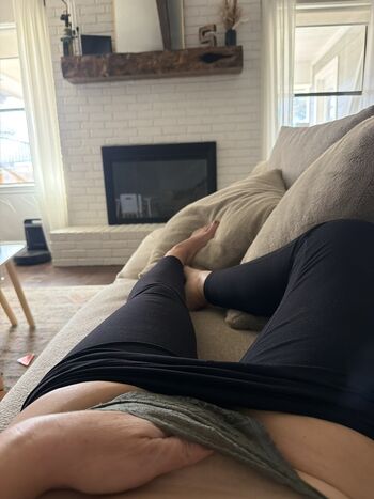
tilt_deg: -11.8
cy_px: 250
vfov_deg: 71.6
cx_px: 187
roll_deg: +2.1
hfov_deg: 56.8
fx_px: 346
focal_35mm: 24
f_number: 1.78
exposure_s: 1/60
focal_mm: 6.76
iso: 400
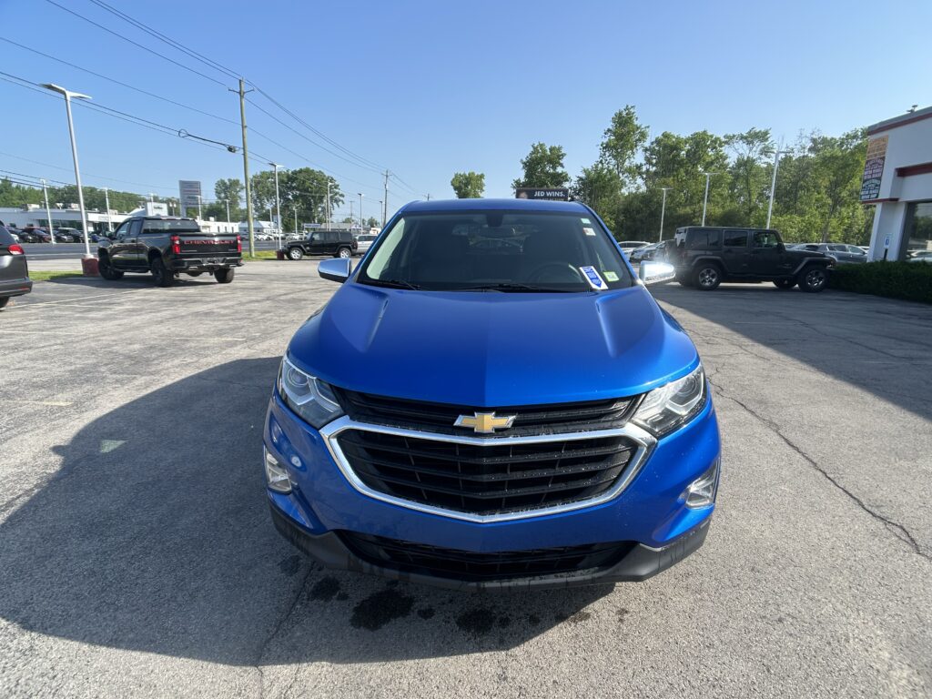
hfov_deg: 67.3
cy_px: 350
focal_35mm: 26
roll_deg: -0.4
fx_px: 700
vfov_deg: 53.1
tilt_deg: -11.8
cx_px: 466
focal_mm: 5.7
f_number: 1.5
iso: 50
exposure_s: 1/2123
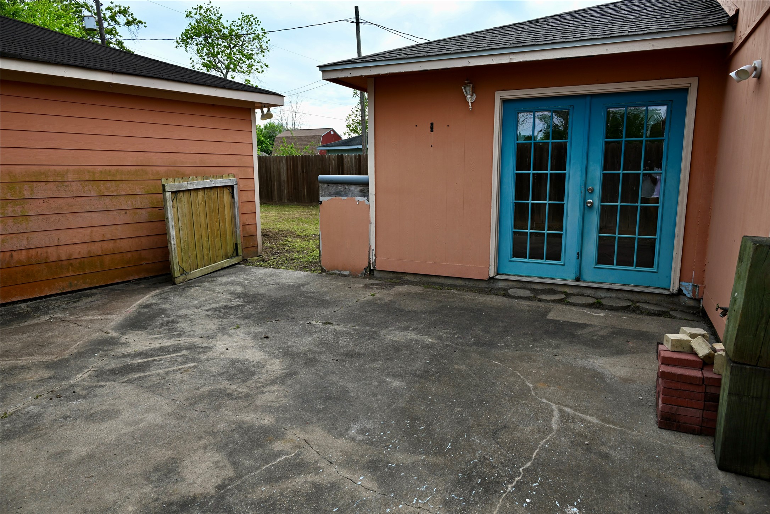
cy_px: 257
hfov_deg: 73.7
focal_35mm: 24
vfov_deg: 53.1
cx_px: 385
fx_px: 513
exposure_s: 1/160
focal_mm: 24
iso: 100
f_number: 6.3
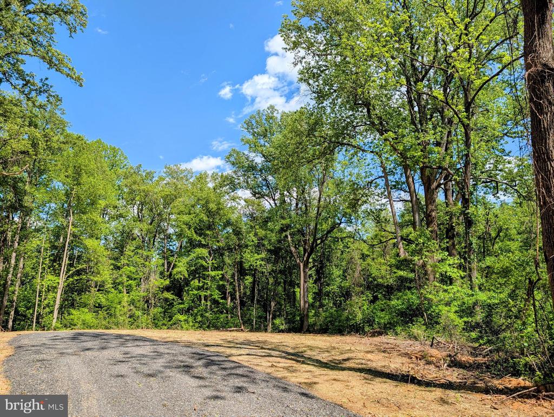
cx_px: 277
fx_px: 385
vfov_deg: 56.9
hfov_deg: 71.5
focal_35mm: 24
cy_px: 208
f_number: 1.68
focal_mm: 6.9
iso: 22
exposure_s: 1/1011
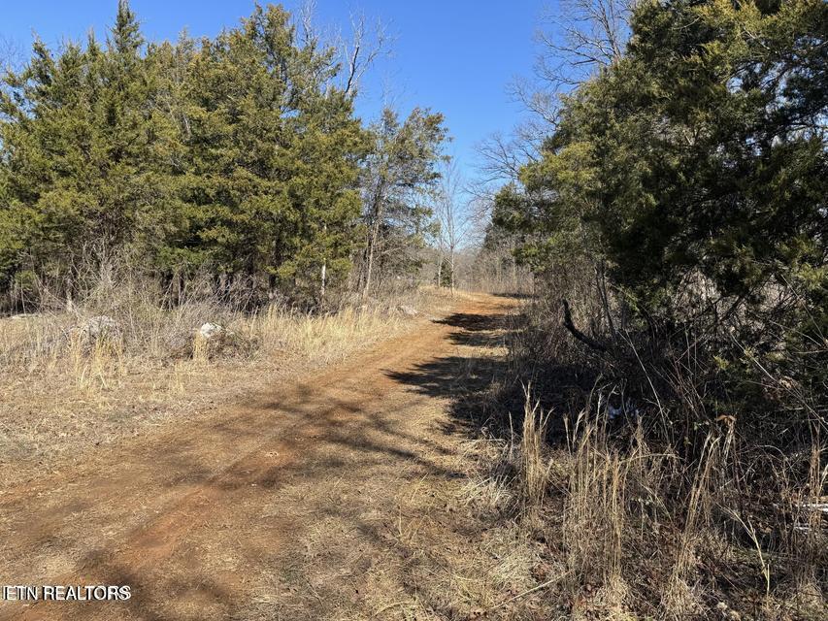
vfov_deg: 56.8
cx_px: 414
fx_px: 574
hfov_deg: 71.6
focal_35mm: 24
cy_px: 310
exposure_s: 1/2506
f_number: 1.78
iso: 80
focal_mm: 6.76
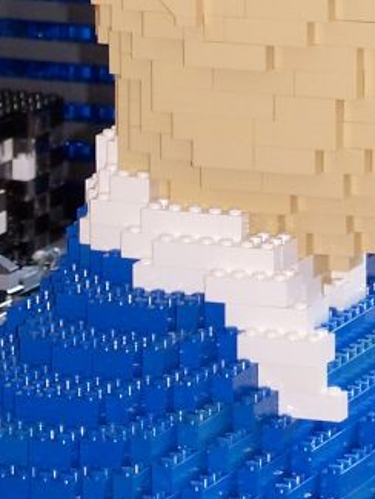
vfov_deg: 6.0
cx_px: 297
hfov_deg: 4.5
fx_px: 4778
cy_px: -49
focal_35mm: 331
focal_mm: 17.5
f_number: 3.2
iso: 80
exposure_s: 1/2
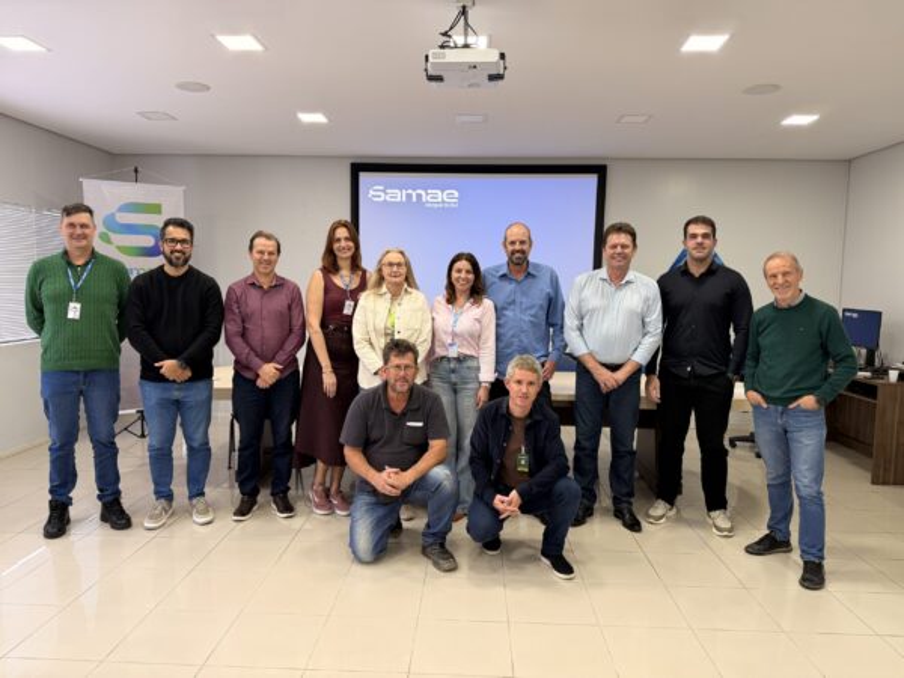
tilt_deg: -5.0
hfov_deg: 71.6
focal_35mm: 24
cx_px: 452
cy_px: 339
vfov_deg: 56.8
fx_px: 627
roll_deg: -1.0
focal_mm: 6.76
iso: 100
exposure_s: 1/60
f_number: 1.78
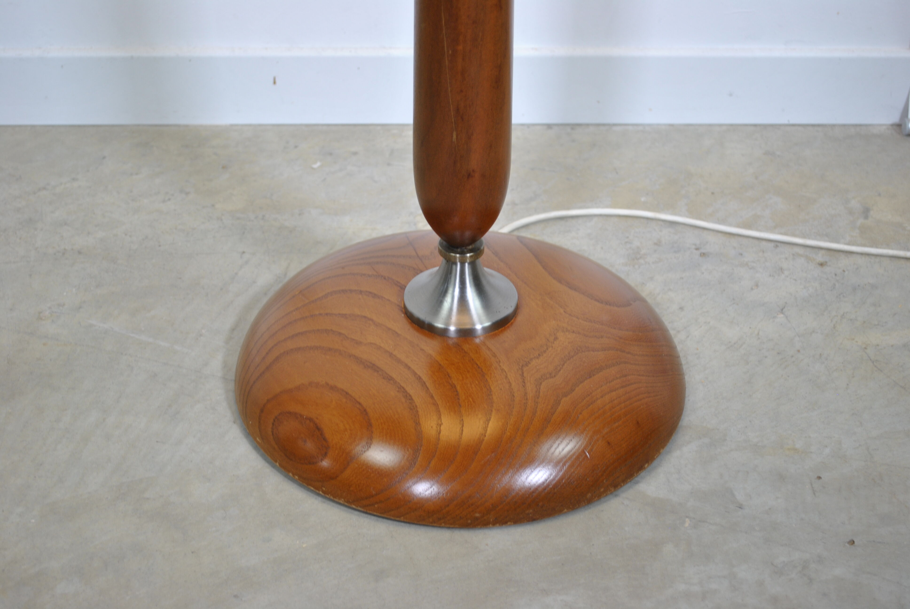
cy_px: 304
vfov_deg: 25.1
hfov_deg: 36.8
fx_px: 1367
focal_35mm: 54
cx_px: 455
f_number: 5
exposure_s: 1/20
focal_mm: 36
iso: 200
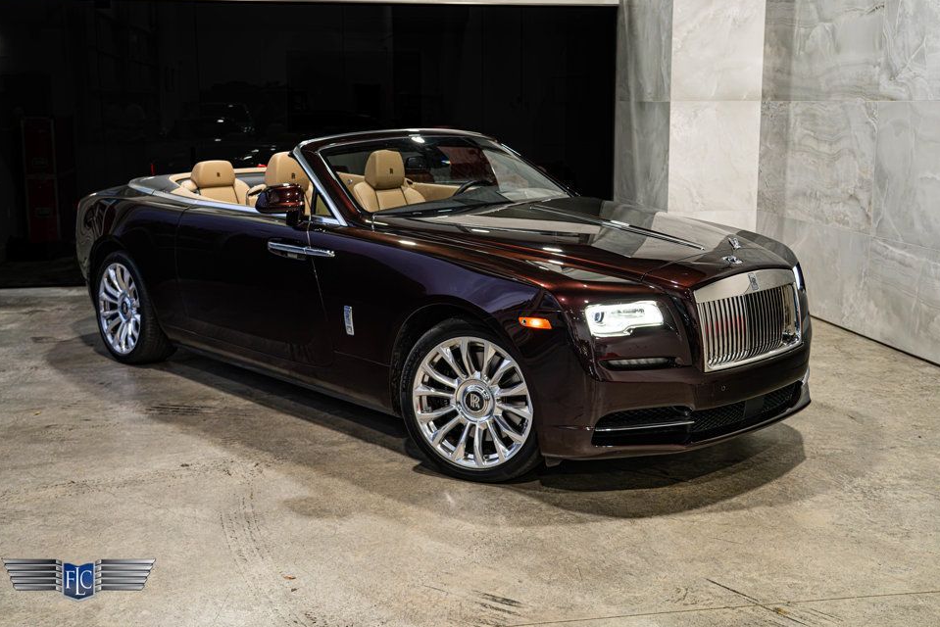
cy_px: 287
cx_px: 467
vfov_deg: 32.6
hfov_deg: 47.4
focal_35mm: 41
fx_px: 1071
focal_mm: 36
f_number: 4
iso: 1250
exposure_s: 1/100
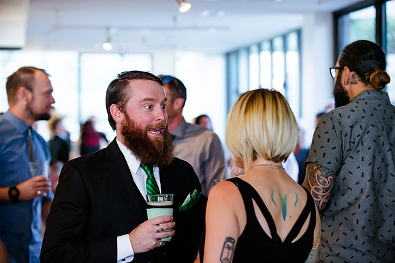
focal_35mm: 98
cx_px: 198
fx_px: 1075
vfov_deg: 13.9
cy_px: 132
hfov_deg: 20.8
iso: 2500
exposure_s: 1/200
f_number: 3.2
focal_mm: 98
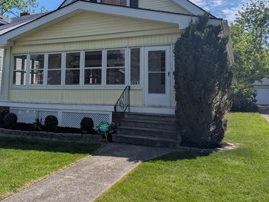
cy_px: 63
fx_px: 264
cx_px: 105
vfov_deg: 41.1
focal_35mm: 34
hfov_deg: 53.5
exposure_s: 1/3650
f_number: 1.85
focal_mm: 6.81
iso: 46
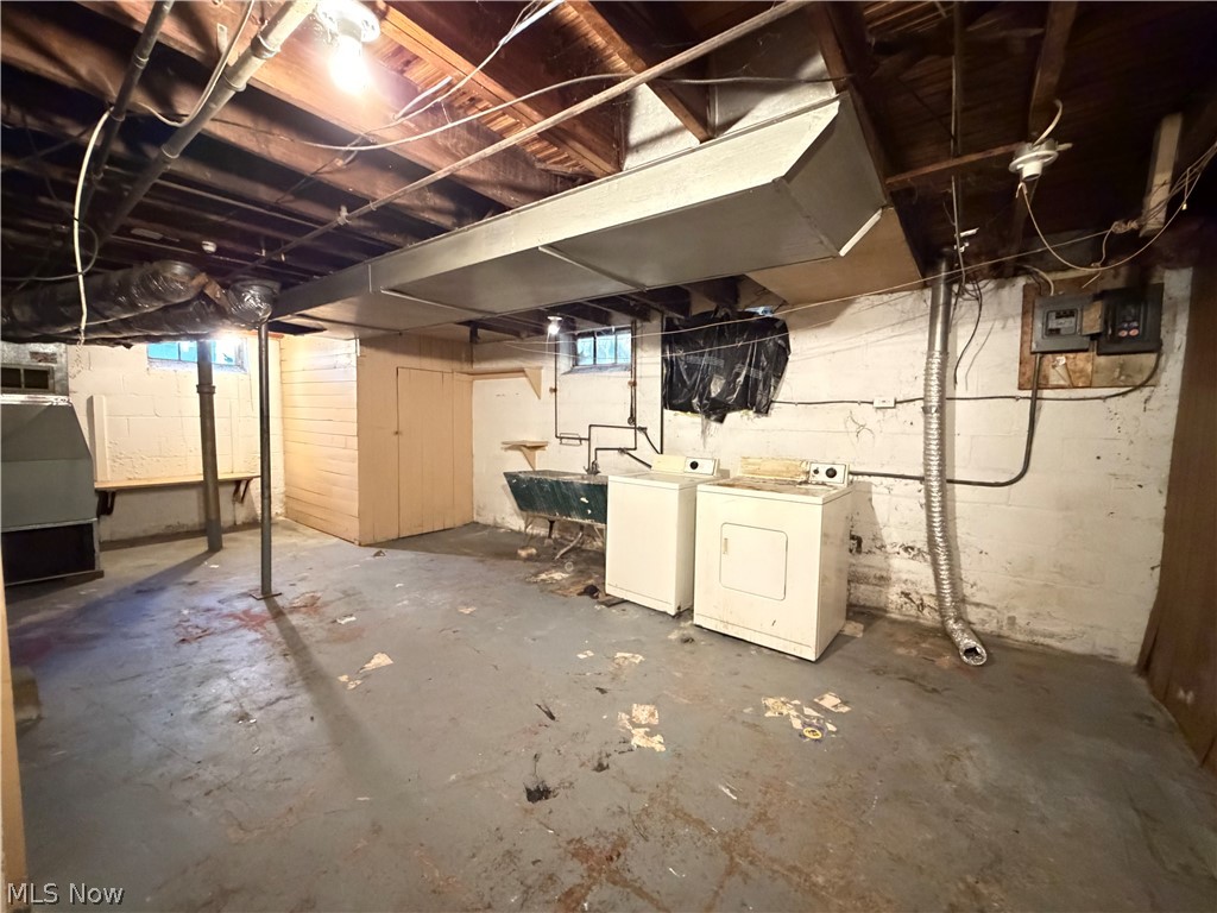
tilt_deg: -4.1
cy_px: 456
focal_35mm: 14
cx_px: 608
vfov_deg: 85.7
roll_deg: -0.6
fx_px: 492
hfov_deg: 102.1
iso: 2500
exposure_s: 1/24
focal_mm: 2.22
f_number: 2.2
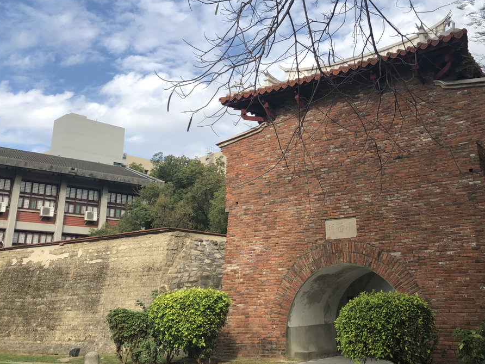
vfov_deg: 36.5
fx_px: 546
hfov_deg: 47.8
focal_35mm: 39
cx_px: 266
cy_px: 125
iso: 20
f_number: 1.8
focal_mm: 3.99
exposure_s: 1/906
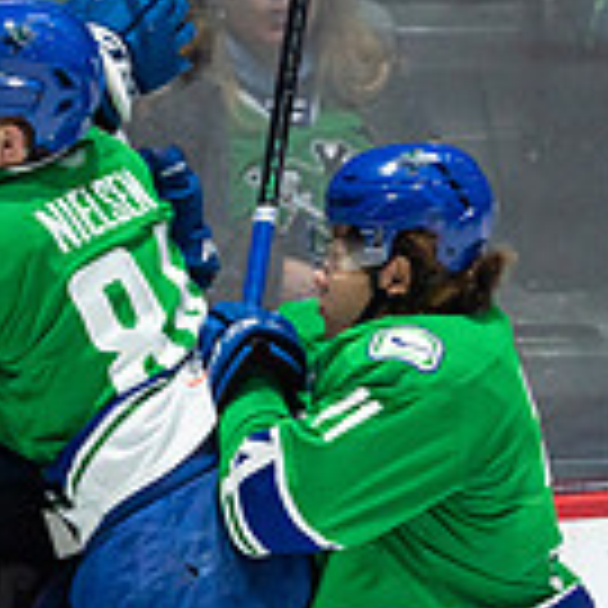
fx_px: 50871
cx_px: 489
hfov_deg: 0.7
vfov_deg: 0.7
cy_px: 850
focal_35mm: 2560
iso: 1600
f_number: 4
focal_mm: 600
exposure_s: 1/1000
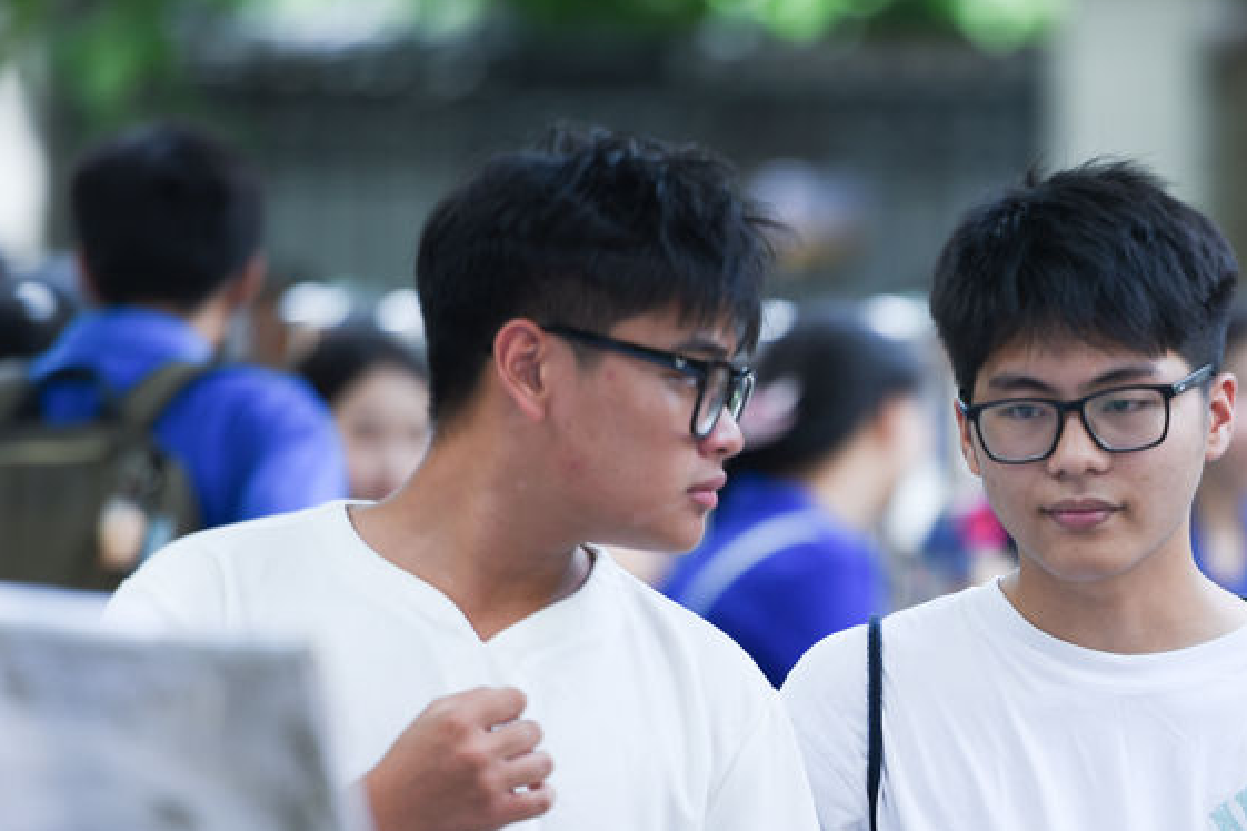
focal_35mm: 321
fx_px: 11118
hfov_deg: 6.4
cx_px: 994
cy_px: 567
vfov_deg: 4.3
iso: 160
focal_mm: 200
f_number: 2.8
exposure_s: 1/400
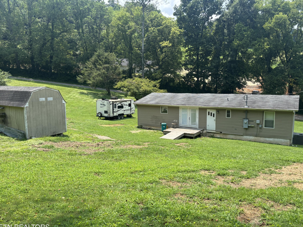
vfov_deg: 49.7
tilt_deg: -6.7
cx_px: 161
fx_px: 245
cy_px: 116
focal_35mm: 28
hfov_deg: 63.4
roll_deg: -0.3
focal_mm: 5.96
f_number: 1.6
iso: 50
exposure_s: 1/1590
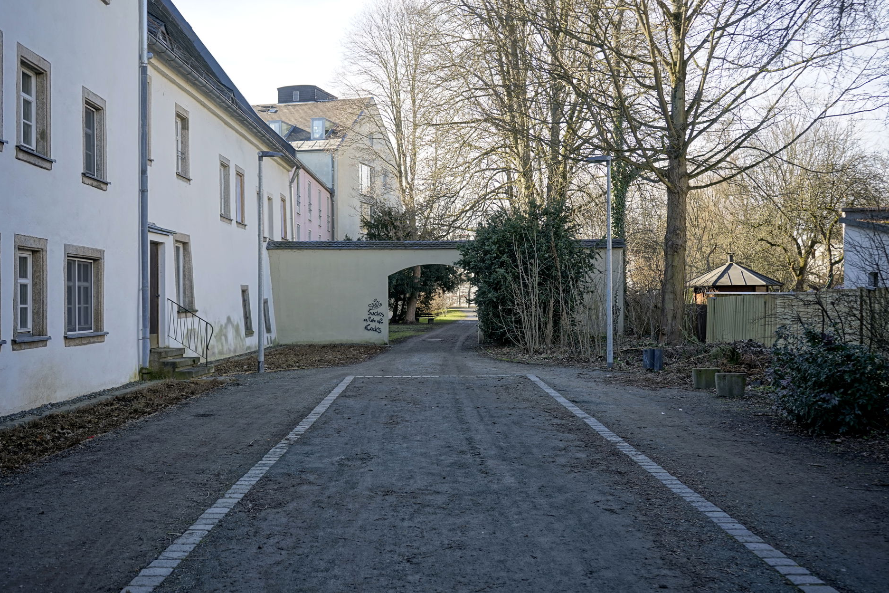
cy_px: 293
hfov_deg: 48.5
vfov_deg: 33.4
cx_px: 439
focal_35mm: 40
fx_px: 988
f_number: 4
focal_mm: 39
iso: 50
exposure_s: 1/80
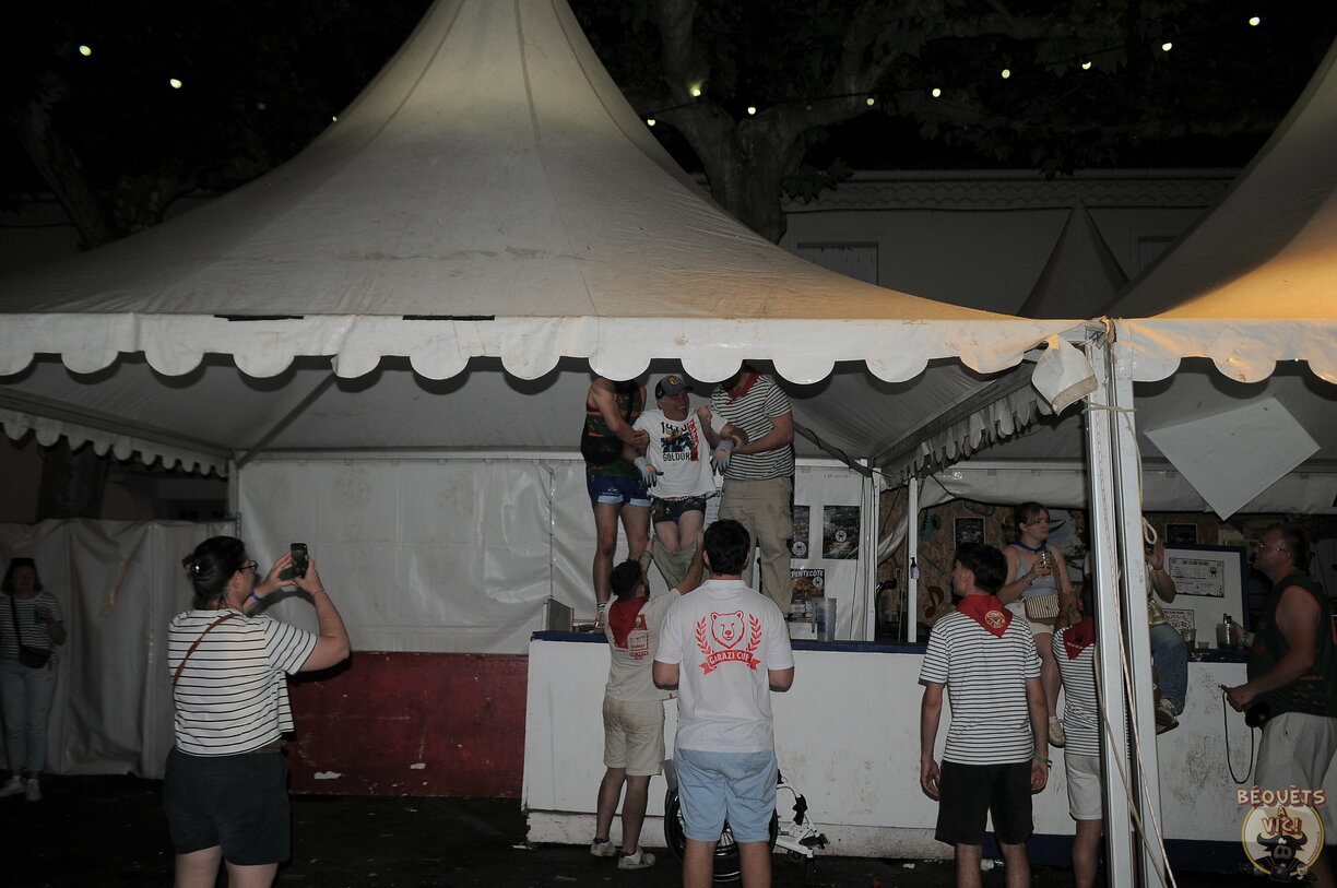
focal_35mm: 30
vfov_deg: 43.5
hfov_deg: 62.0
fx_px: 1113
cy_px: 444
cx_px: 668
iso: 200
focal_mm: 20
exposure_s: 1/60
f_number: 3.5
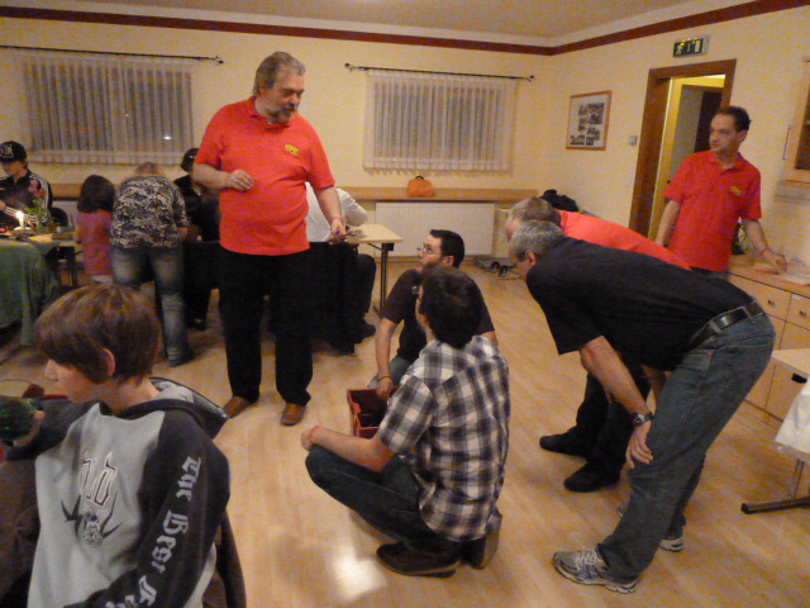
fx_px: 585
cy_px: 304
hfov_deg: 69.4
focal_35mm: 25
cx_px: 405
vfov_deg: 54.9
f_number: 3.3
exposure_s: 1/20
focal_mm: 4.1
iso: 1600
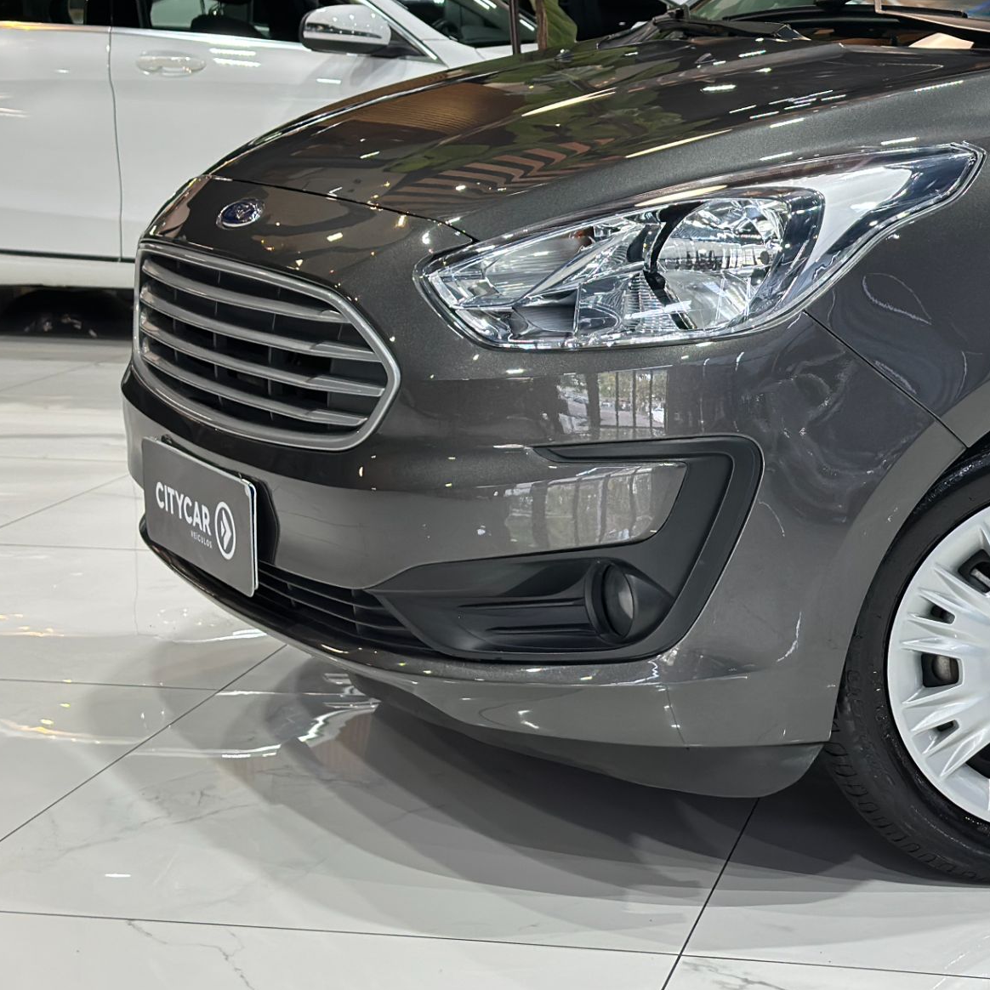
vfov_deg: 24.6
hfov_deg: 24.3
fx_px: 2265
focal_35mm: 70
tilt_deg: -9.9
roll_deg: -0.1
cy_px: 448
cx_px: 765
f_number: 1.78
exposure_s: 1/120
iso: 200
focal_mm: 6.86
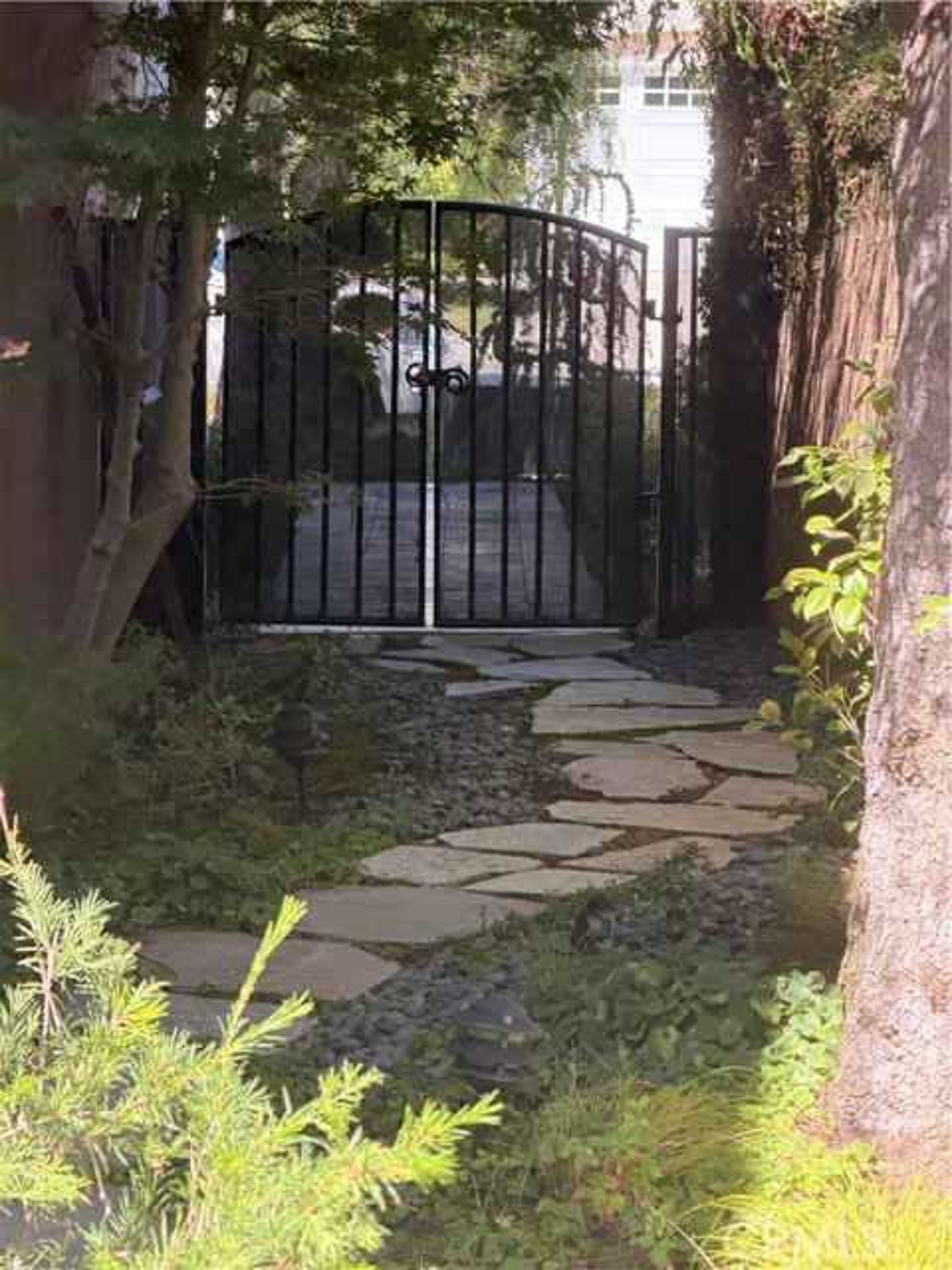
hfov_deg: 14.8
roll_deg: -0.9
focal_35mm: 100
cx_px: 476
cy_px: 635
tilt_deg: -7.8
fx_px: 3667
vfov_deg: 19.6
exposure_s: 1/121
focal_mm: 16.89
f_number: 2.8
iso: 64
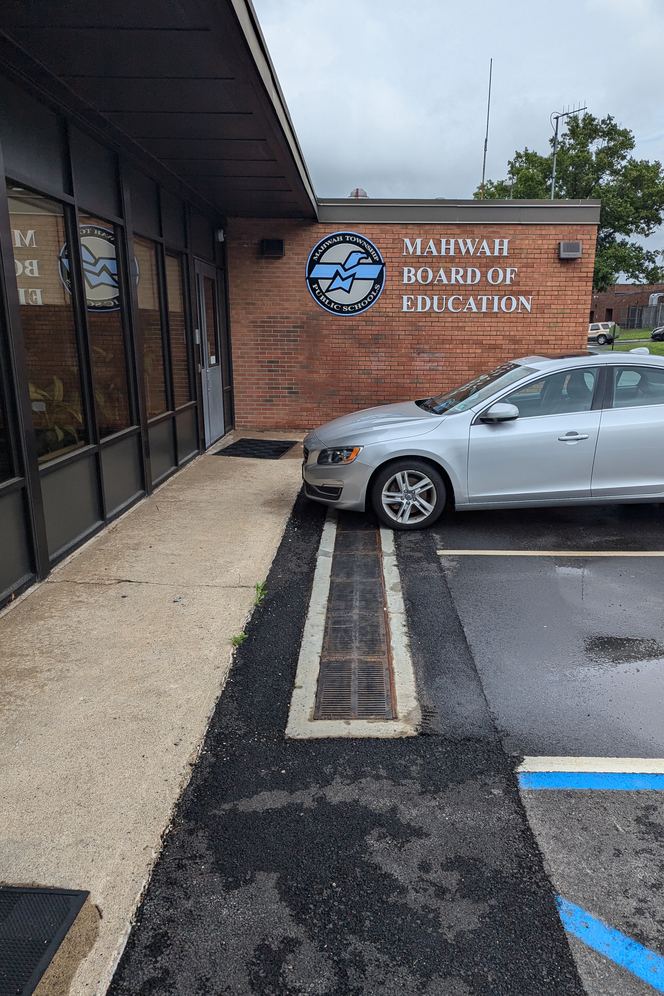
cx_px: 378
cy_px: 506
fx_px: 719
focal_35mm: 26
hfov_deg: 49.4
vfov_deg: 69.4
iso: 49
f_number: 1.85
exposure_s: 1/2976
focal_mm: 6.81
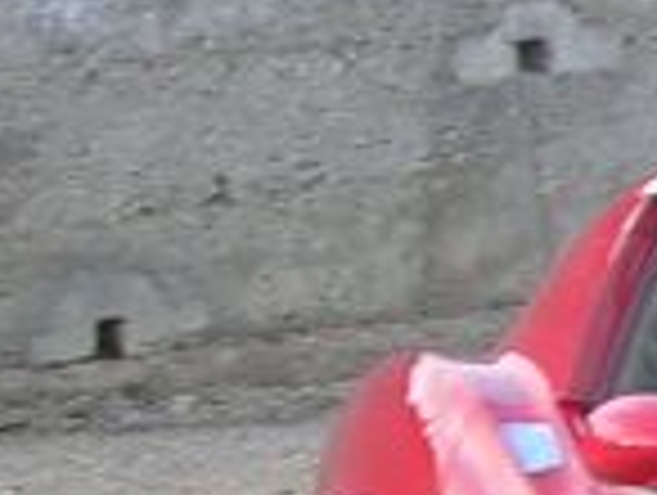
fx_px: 6559
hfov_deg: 5.5
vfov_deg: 4.3
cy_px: 936
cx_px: 1616
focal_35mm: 345
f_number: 3.5
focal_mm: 9.6
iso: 50
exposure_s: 1/38.2
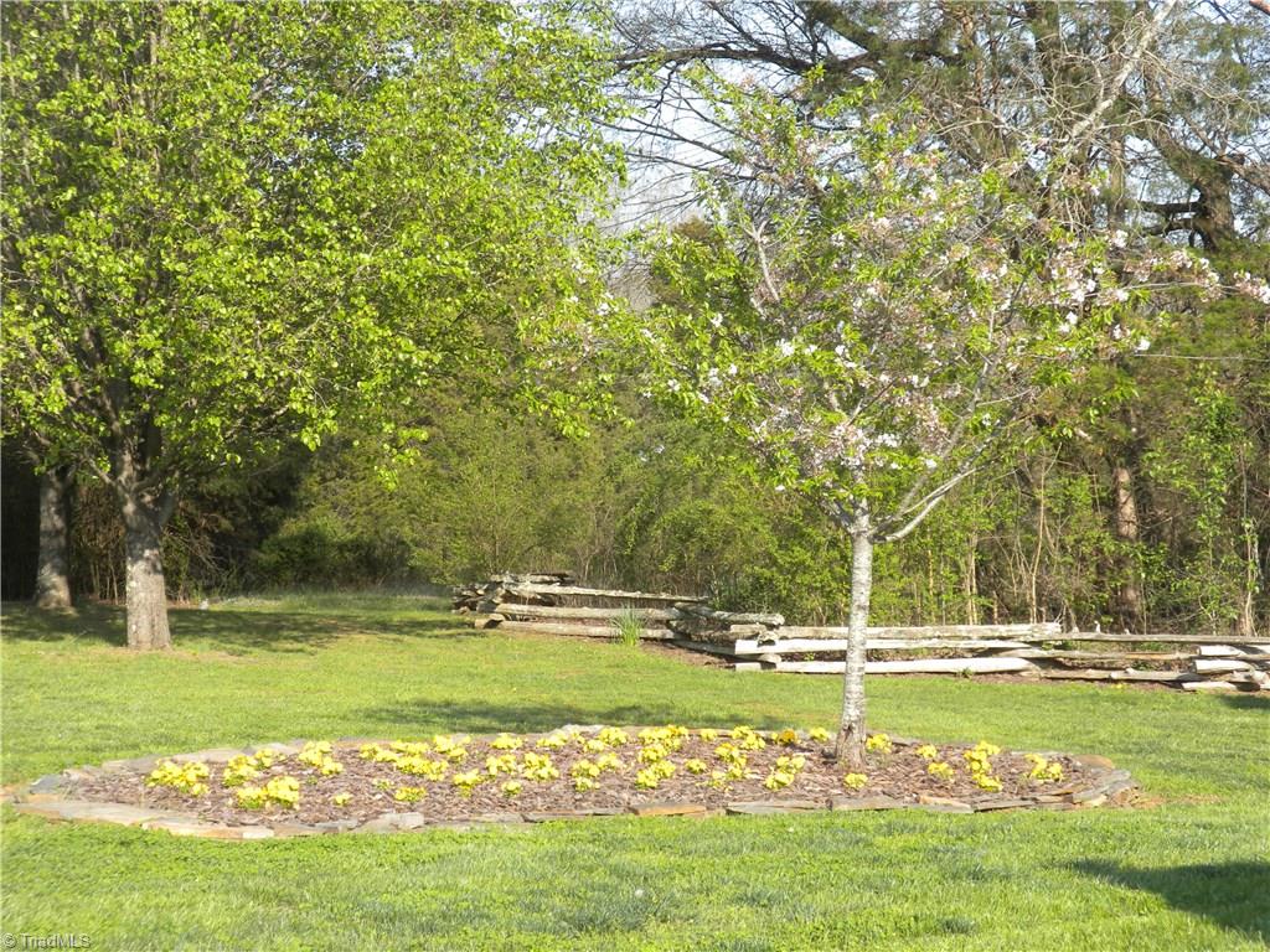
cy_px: 476
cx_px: 635
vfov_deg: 20.4
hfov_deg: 27.0
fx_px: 2642
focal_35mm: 72
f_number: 5
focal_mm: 12.7
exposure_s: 1/168
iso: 64
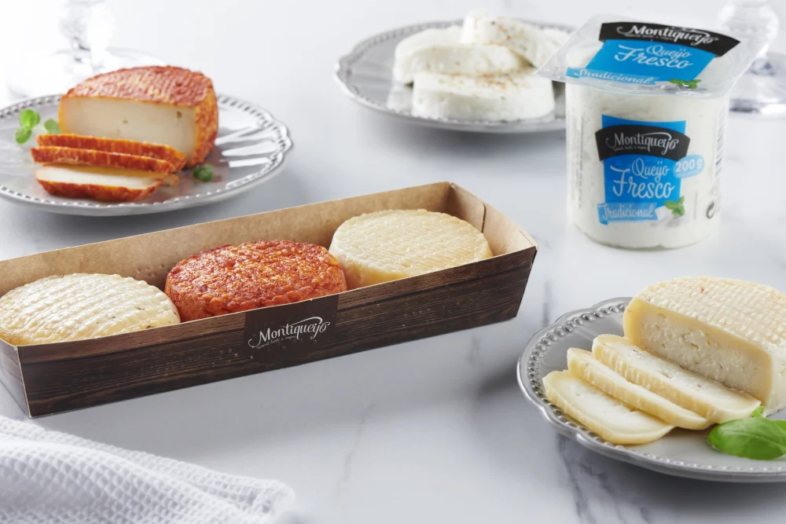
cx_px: 393
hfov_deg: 19.5
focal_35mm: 105
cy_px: 262
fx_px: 2293
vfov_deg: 13.0
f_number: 20
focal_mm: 105
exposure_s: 1/125
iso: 160
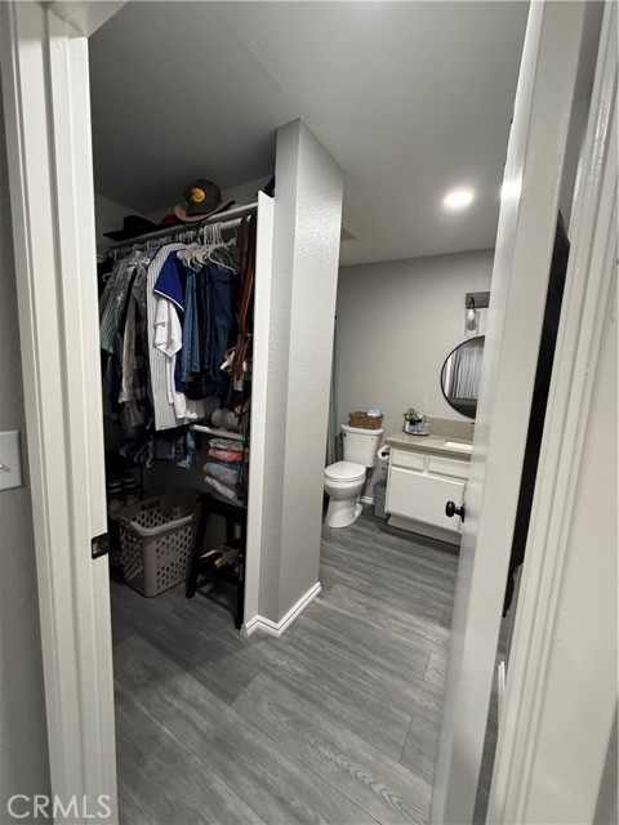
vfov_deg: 102.1
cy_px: 412
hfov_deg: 85.7
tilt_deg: -7.3
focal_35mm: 14
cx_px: 310
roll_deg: -3.4
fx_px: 334
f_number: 2.2
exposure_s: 1/60
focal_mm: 2.22
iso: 320
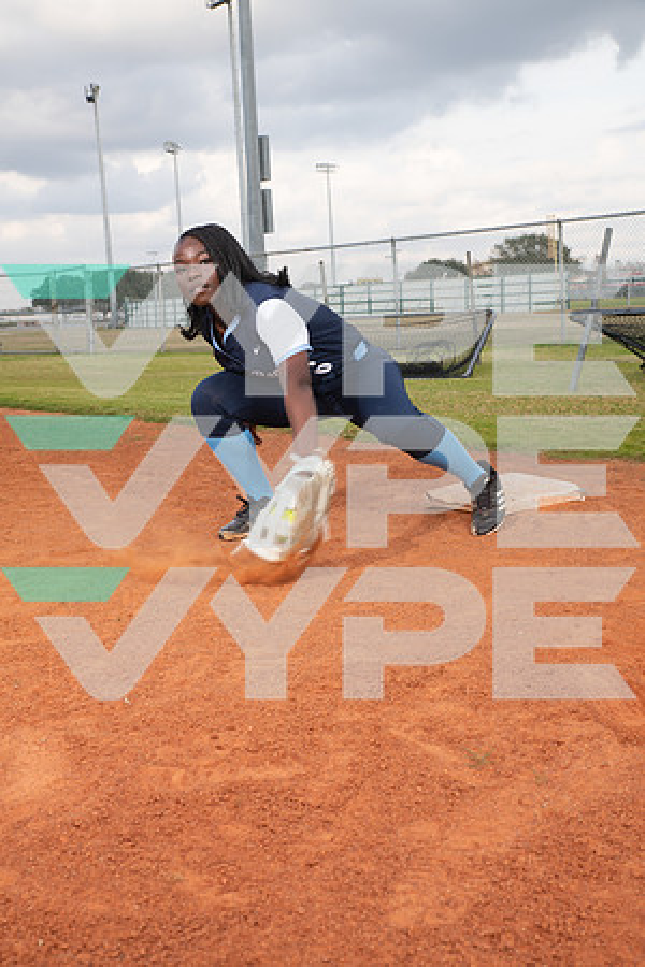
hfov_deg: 29.2
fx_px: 1236
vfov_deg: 42.7
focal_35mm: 46
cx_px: 322
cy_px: 484
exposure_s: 1/250
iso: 200
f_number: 8
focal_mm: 46
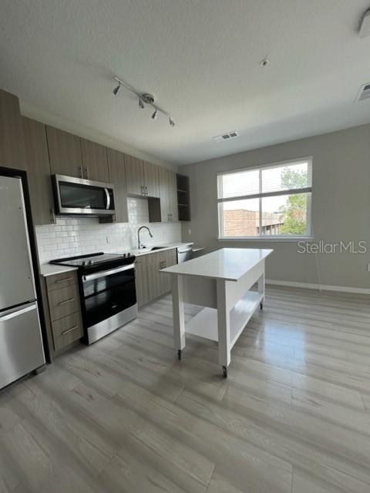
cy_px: 246
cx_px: 185
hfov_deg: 89.9
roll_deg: +3.9
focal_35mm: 13
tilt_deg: -4.9
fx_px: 185
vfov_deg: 106.2
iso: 32
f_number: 1.8
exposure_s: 1/117
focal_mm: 1.57
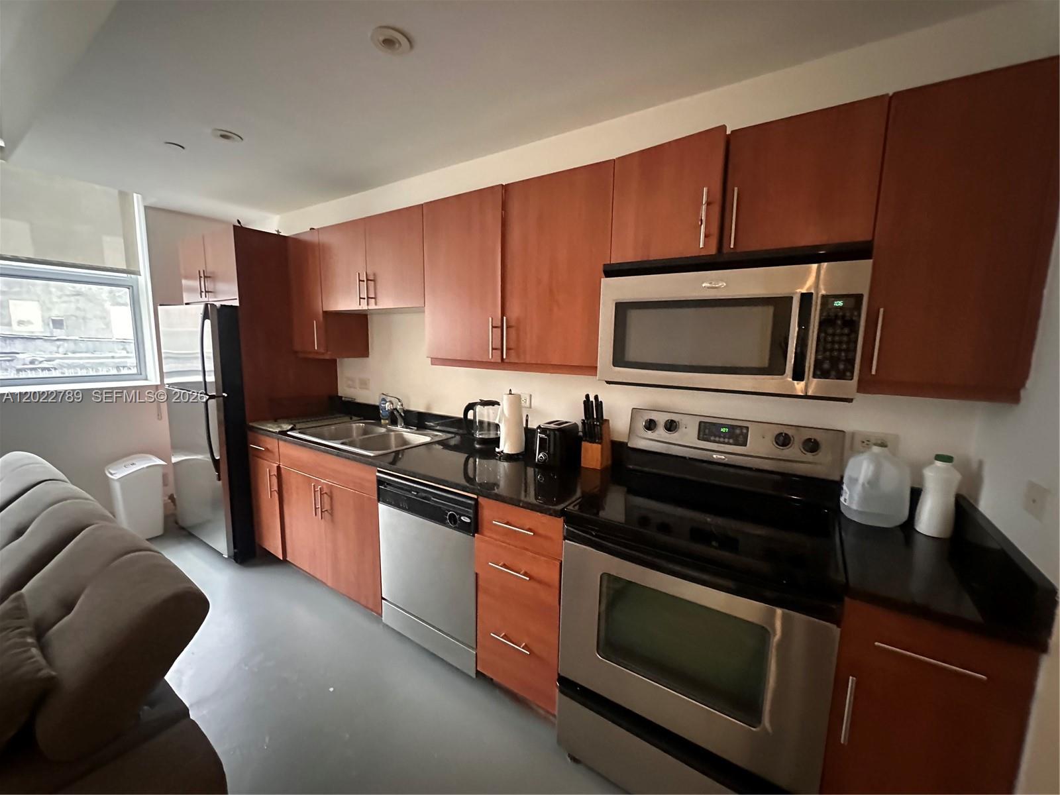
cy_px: 398
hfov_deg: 102.1
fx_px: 429
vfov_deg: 85.7
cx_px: 530
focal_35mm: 14
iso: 1250
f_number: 2.2
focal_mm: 2.22
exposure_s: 1/40
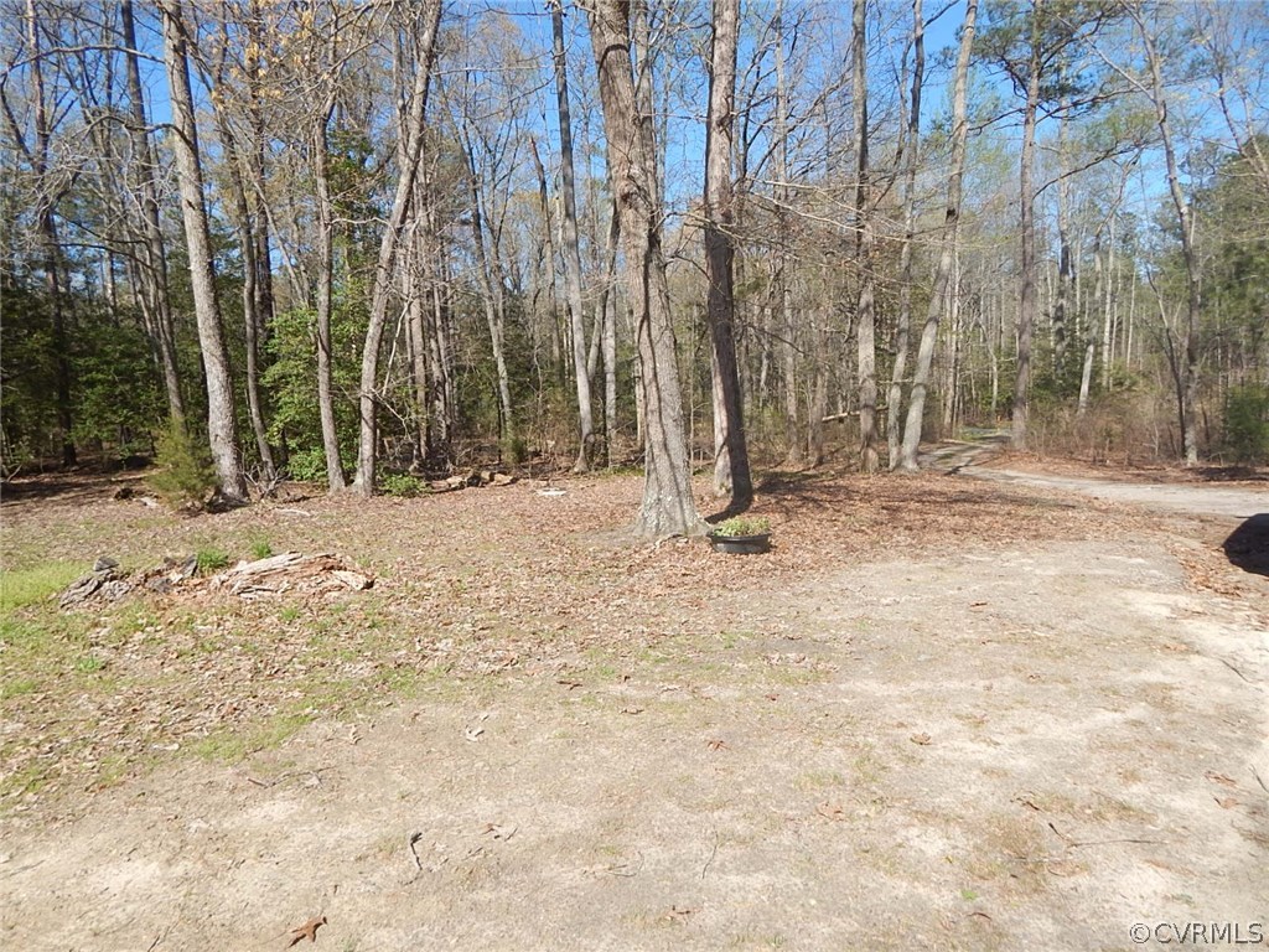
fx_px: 807
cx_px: 634
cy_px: 476
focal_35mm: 22
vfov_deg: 61.1
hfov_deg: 76.4
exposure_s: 1/1500
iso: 125
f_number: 3
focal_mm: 4
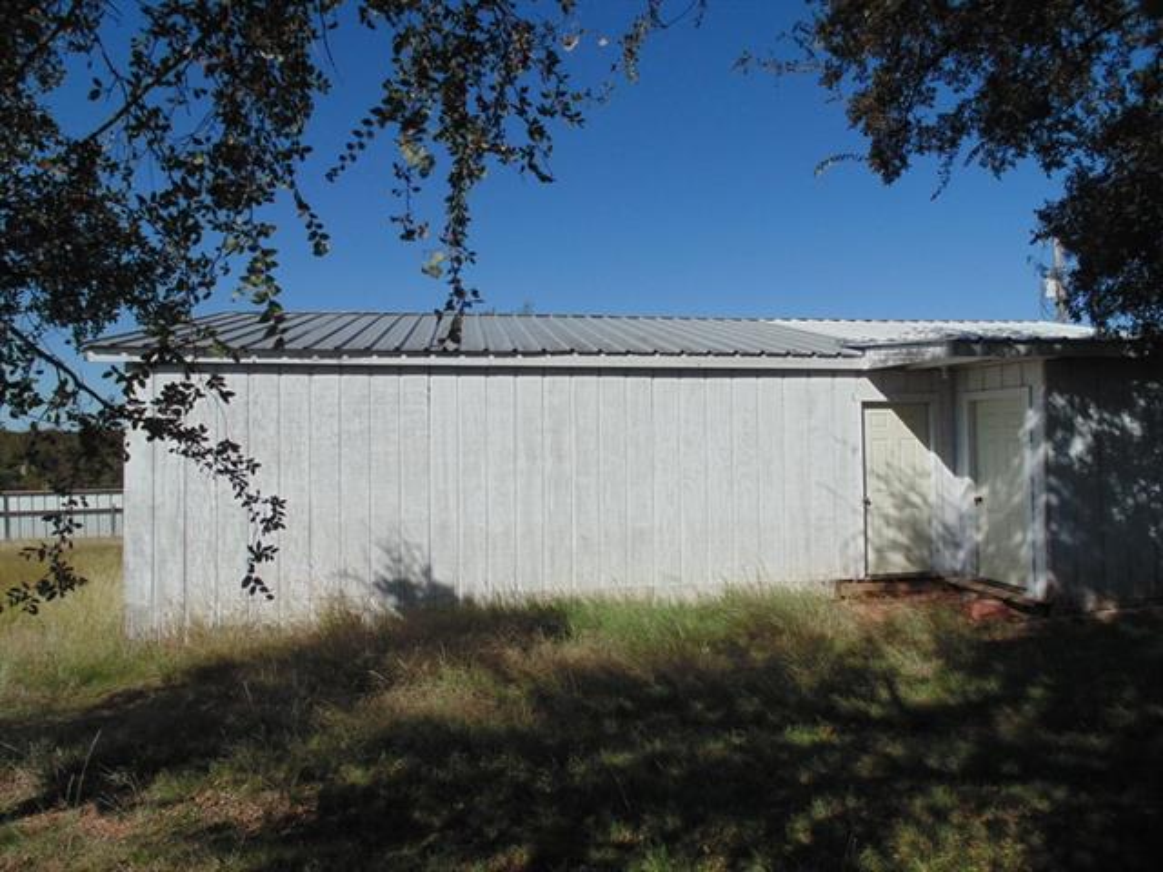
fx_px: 739
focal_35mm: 22
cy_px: 436
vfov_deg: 61.1
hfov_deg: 76.4
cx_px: 582
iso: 80
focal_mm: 4
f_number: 9.7
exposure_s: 1/250
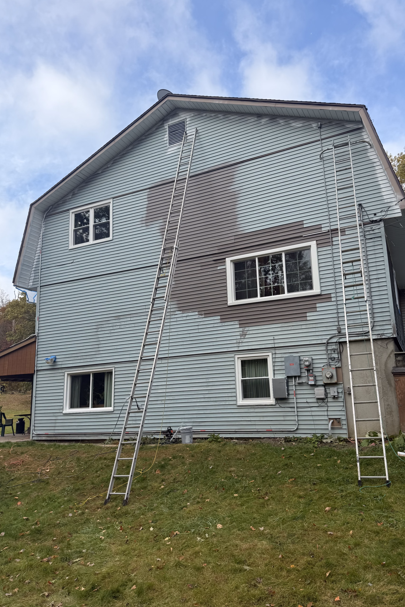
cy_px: 304
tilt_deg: +14.3
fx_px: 422
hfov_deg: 51.2
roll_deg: +1.8
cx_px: 224
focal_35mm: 25
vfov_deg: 71.5
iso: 80
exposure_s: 1/1949
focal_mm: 6.76
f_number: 1.78
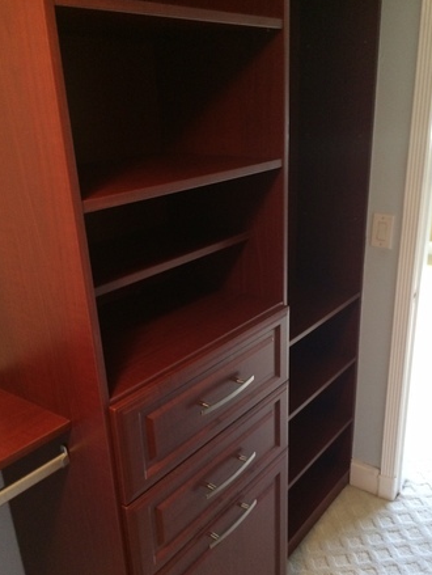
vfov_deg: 55.2
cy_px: 324
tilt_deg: -24.3
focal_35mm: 33
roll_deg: +2.6
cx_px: 232
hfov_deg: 43.0
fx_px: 548
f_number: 2.2
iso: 320
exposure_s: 1/17
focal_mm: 4.15
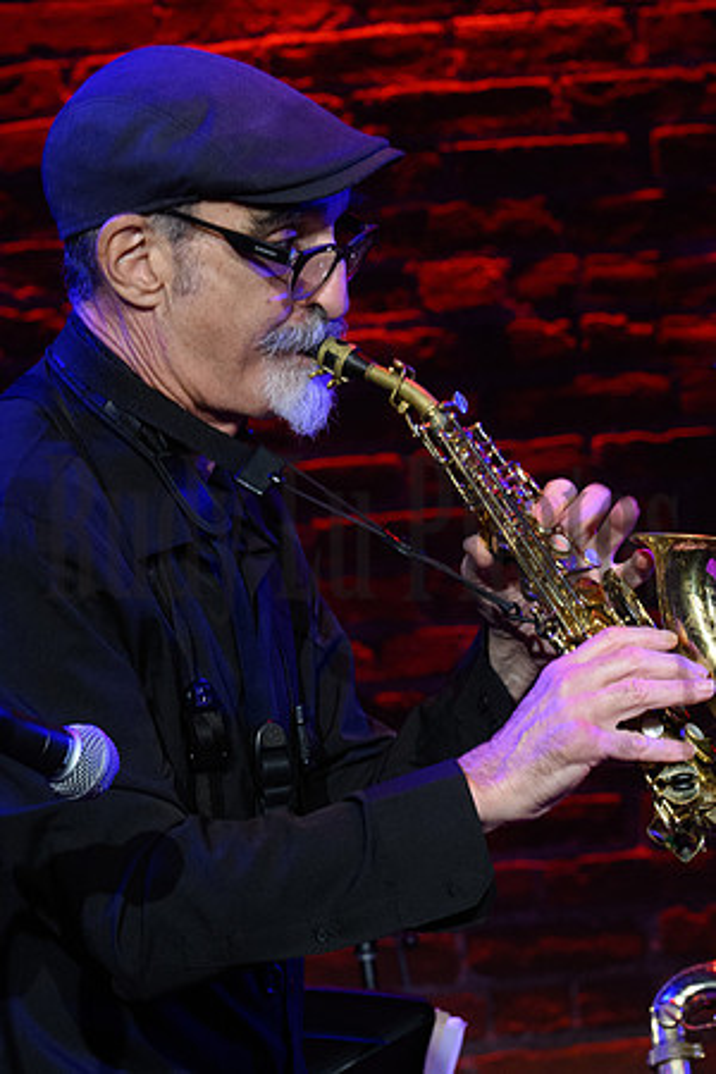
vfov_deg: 7.4
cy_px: 537
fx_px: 8263
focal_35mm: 277
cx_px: 358
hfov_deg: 5.0
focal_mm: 185
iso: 5000
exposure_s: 1/40
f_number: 10
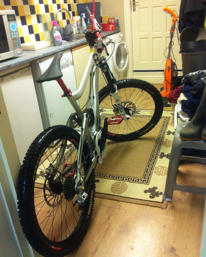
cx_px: 102
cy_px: 130
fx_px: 282
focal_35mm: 37
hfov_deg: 40.1
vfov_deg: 49.1
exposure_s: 1/17
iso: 100
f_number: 2.8
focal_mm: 3.85
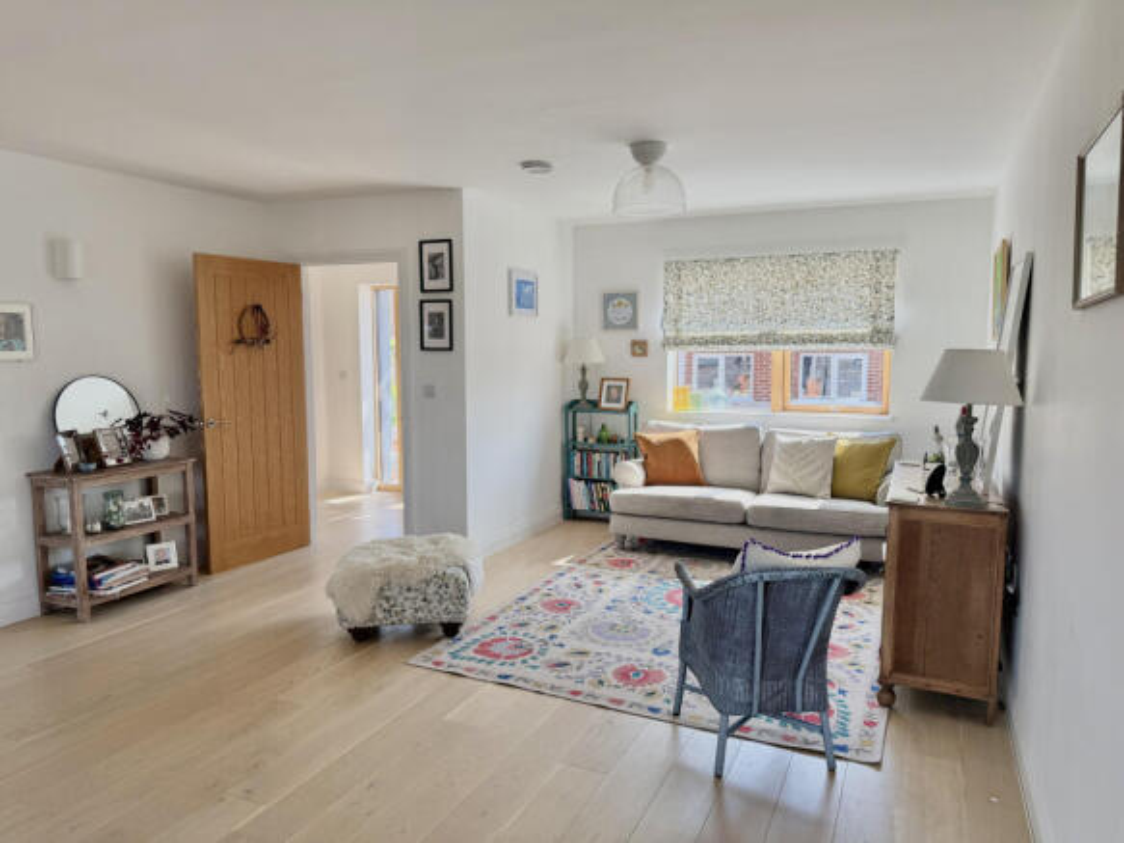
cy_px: 422
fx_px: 779
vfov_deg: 56.8
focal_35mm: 24
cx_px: 562
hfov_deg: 71.6
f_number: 1.78
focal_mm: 6.76
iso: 100
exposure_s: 1/414
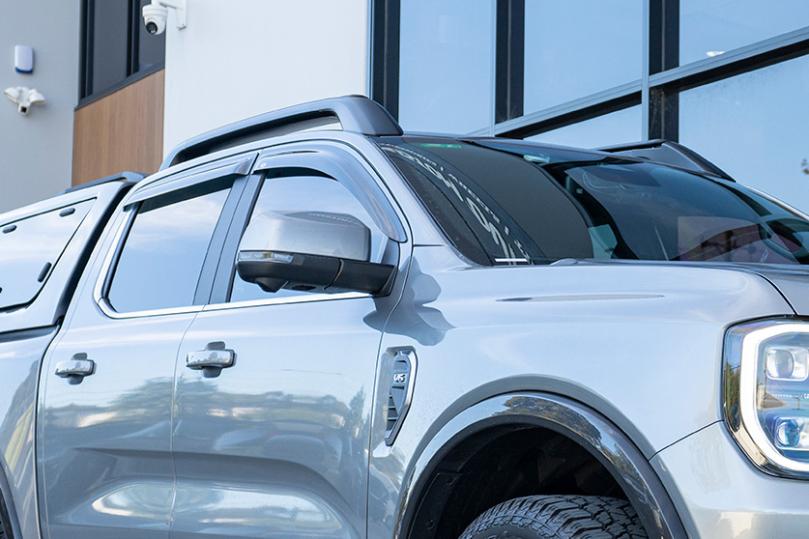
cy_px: 433
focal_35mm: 71
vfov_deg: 19.0
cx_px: 610
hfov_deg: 28.0
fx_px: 1595
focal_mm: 33
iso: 200
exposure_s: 1/160
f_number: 4
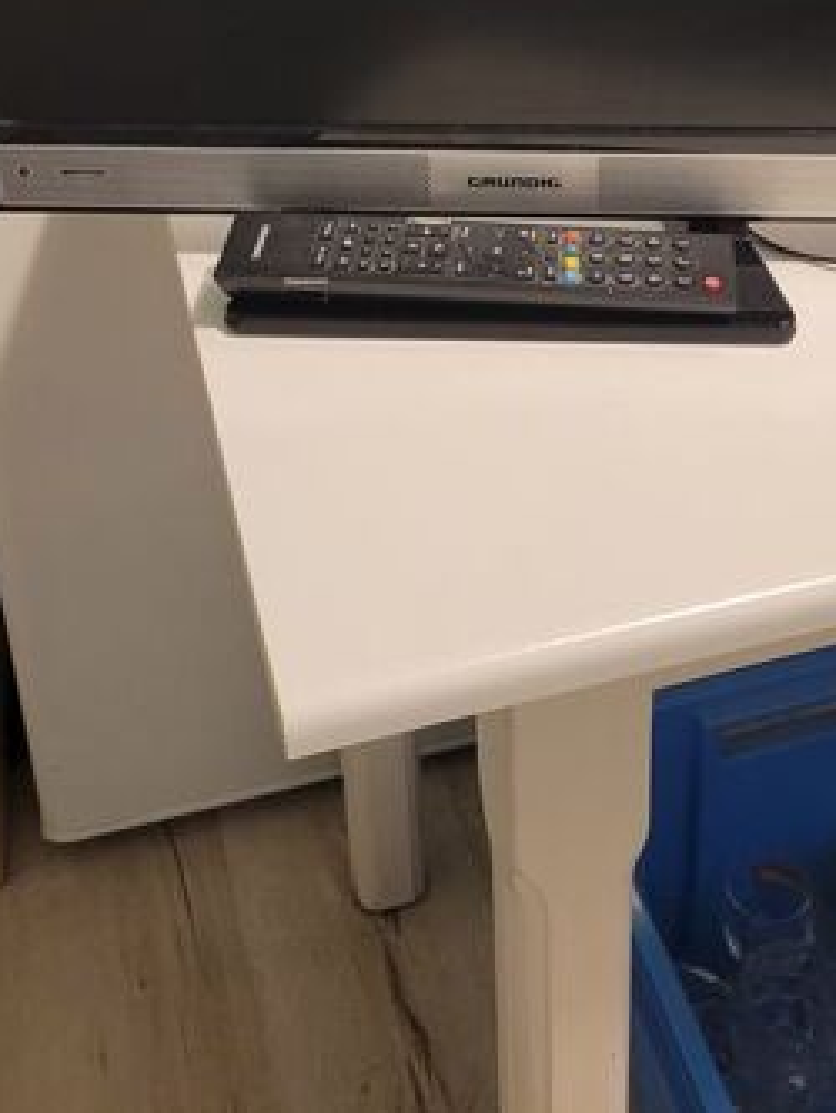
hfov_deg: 29.1
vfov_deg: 35.4
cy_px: 64
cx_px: 468
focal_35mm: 50
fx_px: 1609
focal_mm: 5.4
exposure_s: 1/50
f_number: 1.8
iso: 320
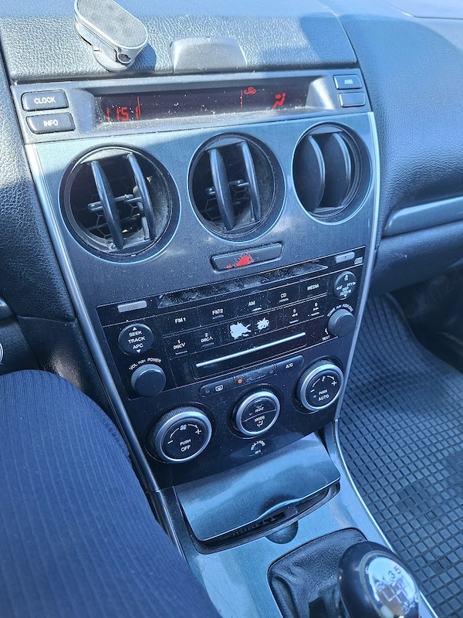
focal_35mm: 23
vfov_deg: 73.9
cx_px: 232
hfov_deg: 58.9
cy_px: 309
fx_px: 410
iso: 100
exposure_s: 1/100
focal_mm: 5.54
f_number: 1.8
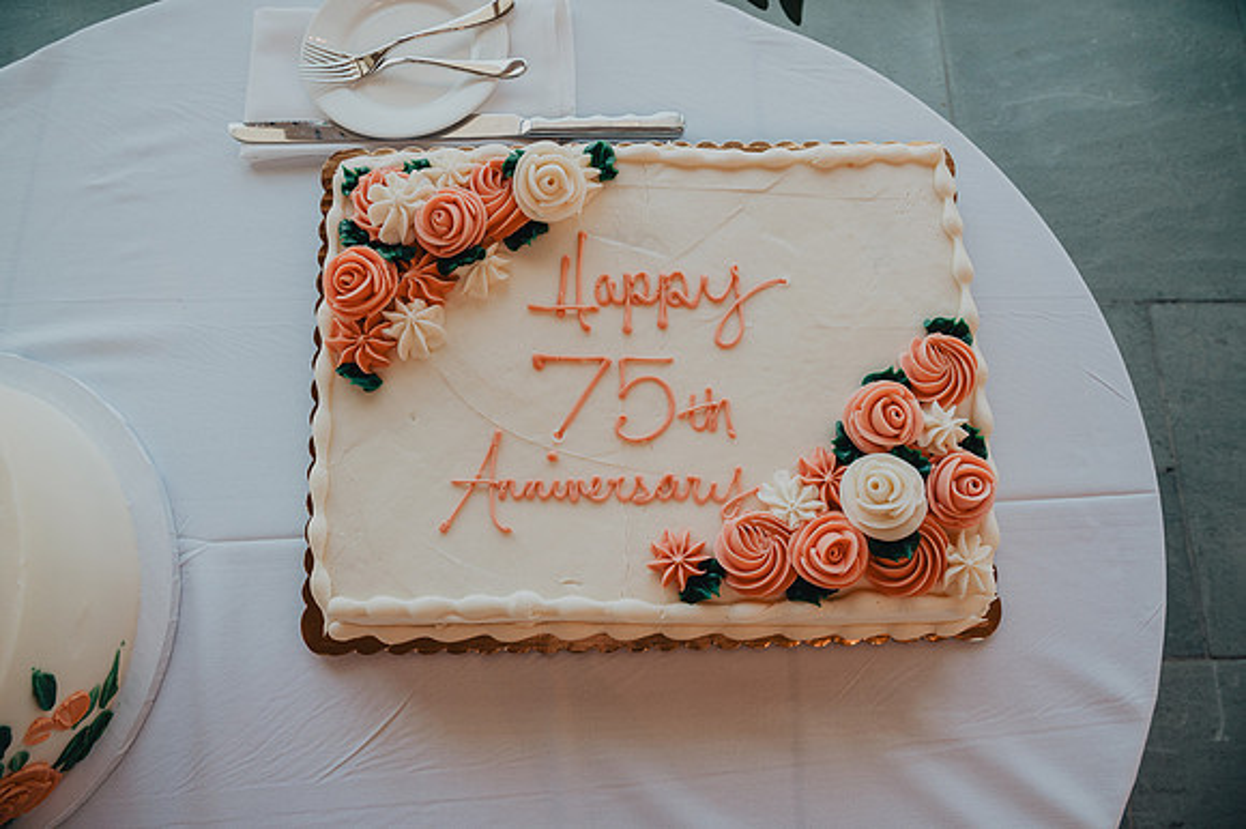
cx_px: 623
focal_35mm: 24
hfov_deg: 73.3
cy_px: 414
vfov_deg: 52.7
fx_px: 837
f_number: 8
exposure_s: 1/200
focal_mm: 24
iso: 1600
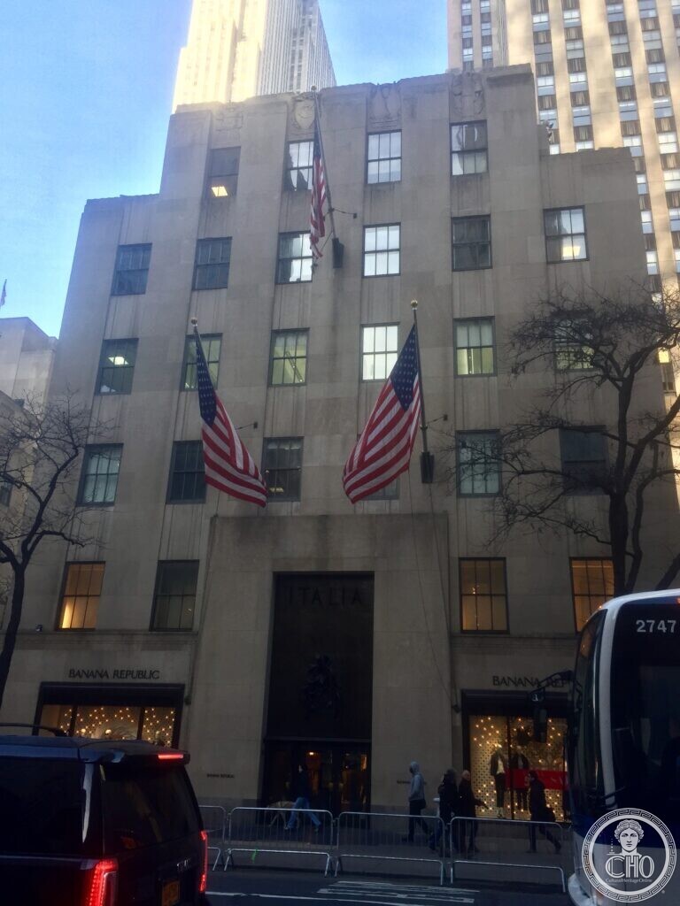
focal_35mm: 29
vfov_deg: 61.7
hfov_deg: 48.2
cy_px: 453
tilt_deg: +24.4
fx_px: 760
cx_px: 340
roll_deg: -1.2
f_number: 2.2
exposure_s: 1/127
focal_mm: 4.15
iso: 32
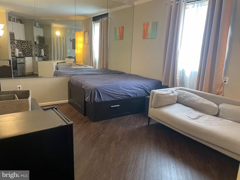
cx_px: 120
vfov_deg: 53.1
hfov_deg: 67.3
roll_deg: -2.6
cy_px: 90
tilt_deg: -12.4
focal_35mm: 26
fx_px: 180
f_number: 1.6
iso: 250
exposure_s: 1/60
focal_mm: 4.2
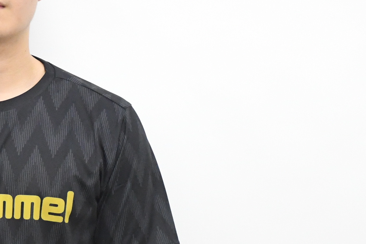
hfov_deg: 15.1
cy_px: 163
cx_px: -16
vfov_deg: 10.3
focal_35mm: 133
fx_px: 1349
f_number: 3
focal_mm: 27
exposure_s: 1/800
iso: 4000
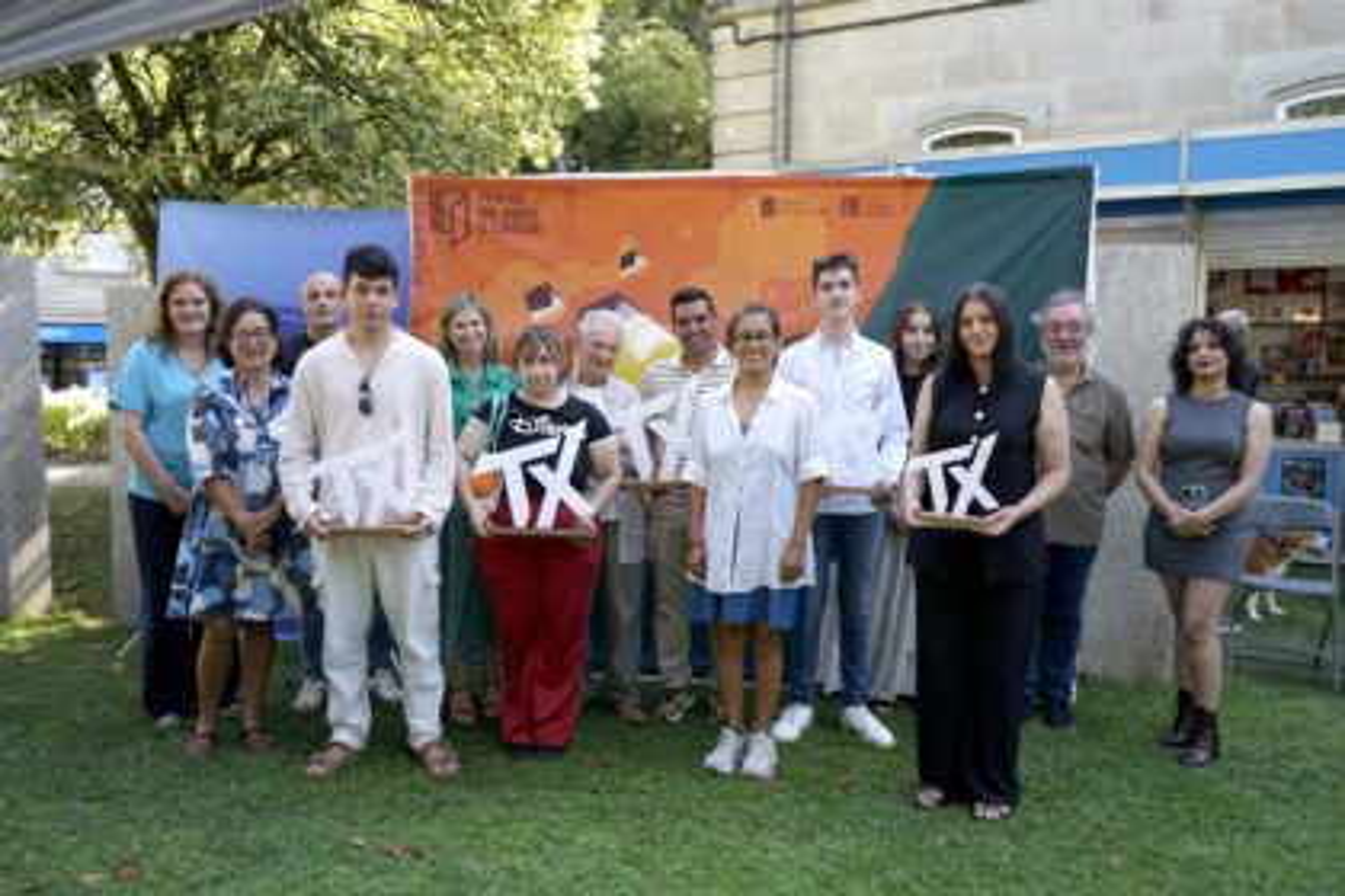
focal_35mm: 28
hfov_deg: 65.5
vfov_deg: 46.4
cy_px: 448
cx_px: 672
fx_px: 1046
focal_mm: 28
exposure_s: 1/160
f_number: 4
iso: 160
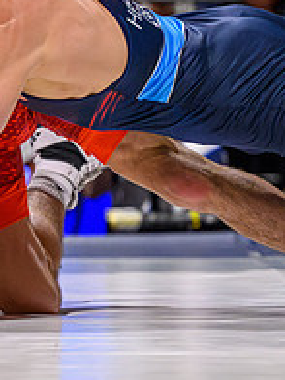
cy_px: 205
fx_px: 4193
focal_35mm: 382
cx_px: 22
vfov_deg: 5.2
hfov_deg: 3.9
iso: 9000
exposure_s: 1/800
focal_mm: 97
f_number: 2.8
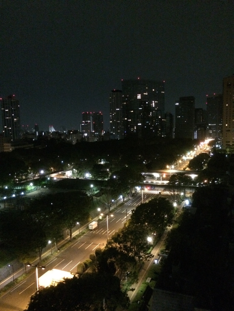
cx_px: 117
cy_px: 156
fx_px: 261
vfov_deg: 61.7
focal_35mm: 29
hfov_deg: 48.2
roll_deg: +2.6
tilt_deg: -6.2
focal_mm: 4.15
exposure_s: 1/15
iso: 2000
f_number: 2.2
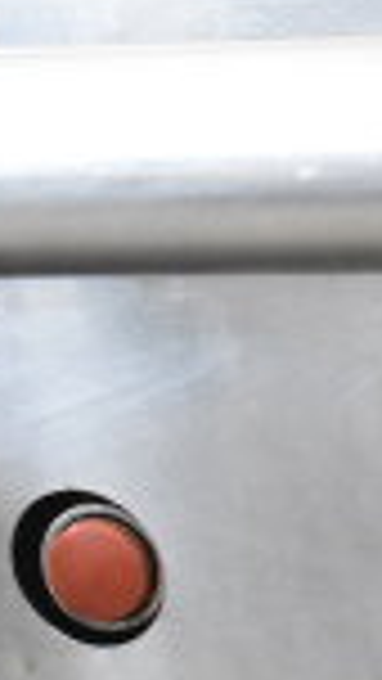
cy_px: 457
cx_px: 1052
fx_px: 2286
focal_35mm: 127
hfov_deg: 8.4
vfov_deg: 16.8
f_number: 5.6
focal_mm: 20
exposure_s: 1/125
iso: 6400
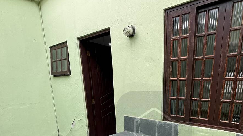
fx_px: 161
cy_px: 129
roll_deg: -0.7
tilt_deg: -14.2
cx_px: 154
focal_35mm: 25
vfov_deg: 41.4
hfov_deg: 72.6
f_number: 2.2
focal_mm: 2.22
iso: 50
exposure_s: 1/191
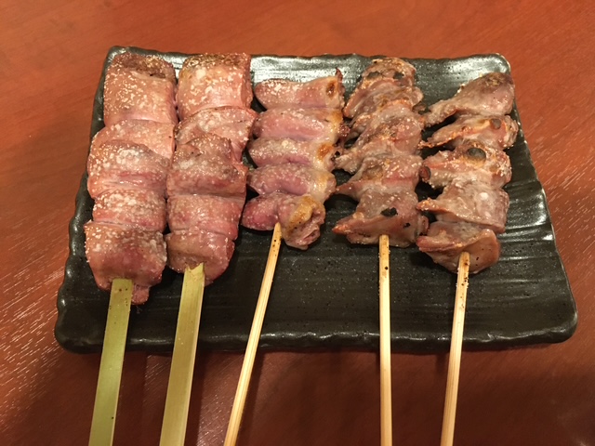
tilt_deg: -63.1
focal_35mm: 29
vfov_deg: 48.2
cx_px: 298
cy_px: 223
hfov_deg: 61.7
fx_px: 498
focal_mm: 4.15
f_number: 2.2
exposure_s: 1/15
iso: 250
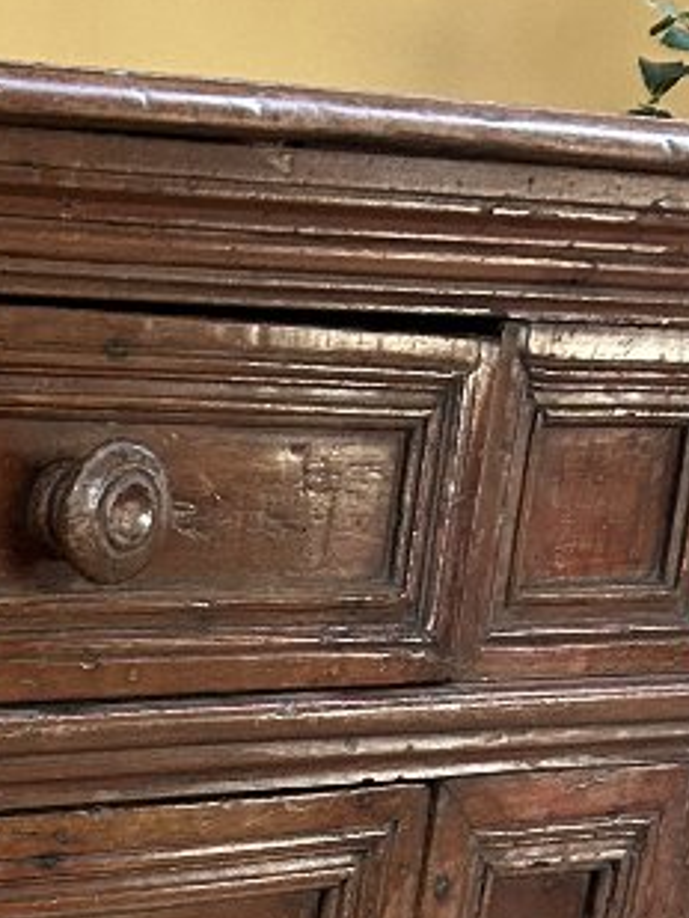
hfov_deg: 13.1
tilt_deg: -19.4
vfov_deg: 17.5
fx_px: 2679
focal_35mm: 101
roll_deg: +1.5
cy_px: 1361
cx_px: -603
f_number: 1.5
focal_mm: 5.7
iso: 200
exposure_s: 1/60
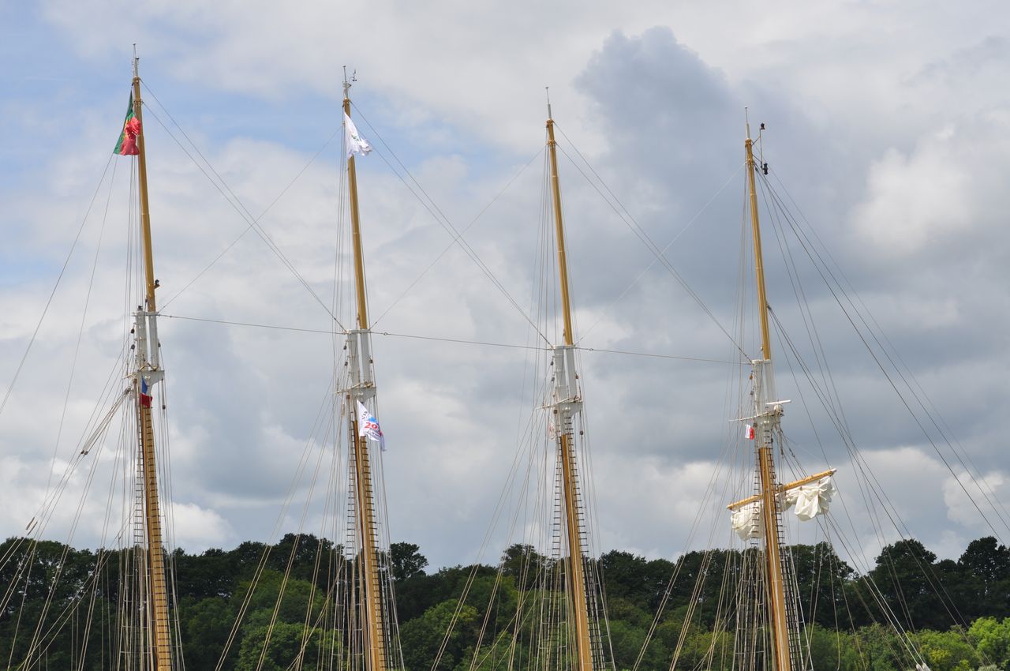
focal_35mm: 105
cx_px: 505
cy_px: 336
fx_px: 2942
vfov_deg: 13.0
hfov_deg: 19.5
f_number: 8
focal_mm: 70
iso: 200
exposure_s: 1/1000
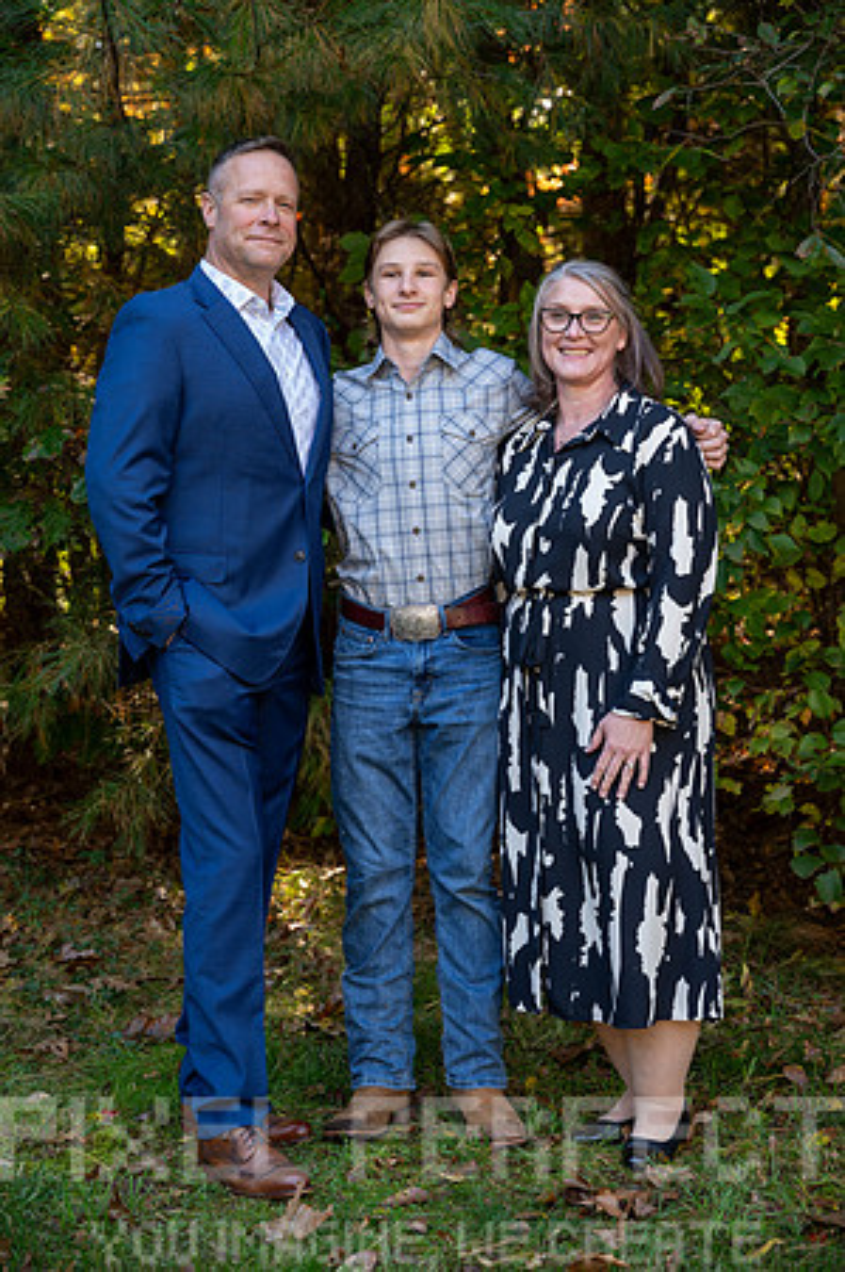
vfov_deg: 29.3
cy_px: 636
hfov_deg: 19.7
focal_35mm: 69
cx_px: 422
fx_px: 2435
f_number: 4.5
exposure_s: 1/200
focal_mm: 69
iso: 1000
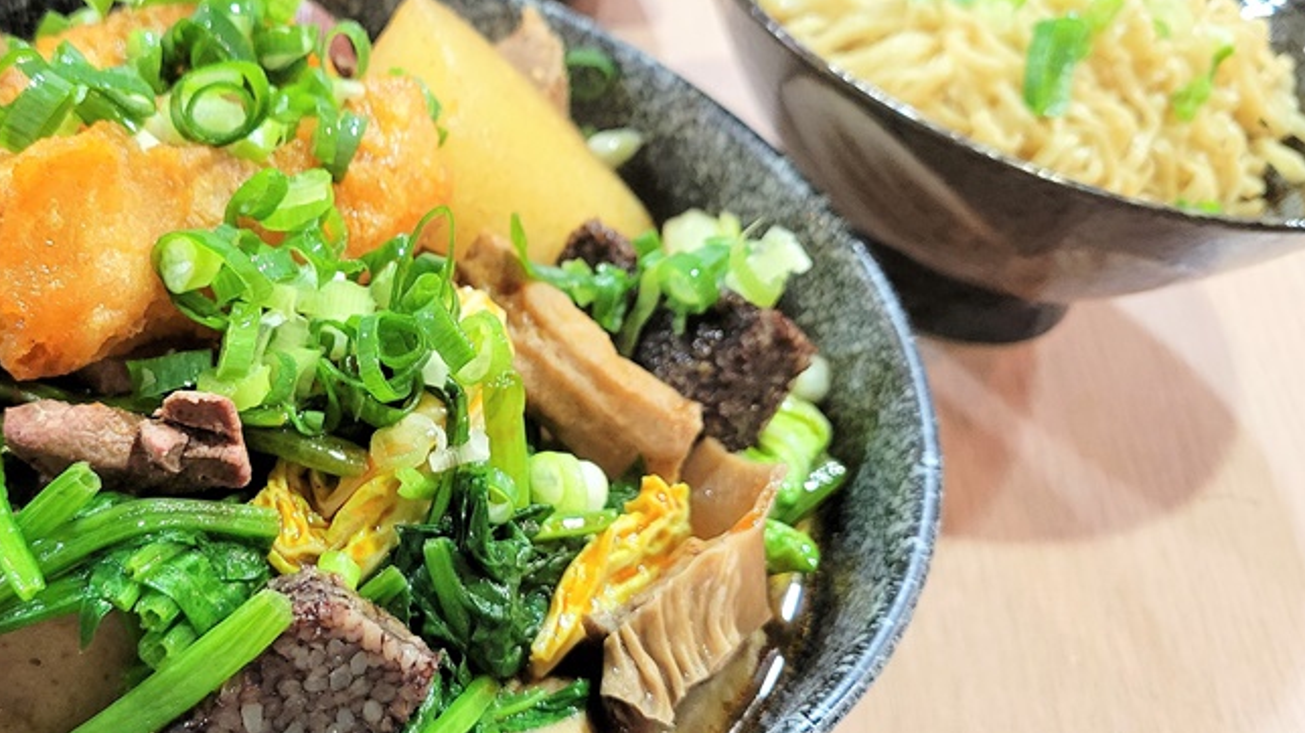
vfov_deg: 27.1
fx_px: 1522
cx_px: 405
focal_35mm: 44
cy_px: 356
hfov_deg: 45.5
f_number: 1.8
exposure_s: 1/24
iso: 640
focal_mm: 5.4
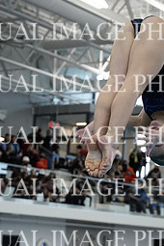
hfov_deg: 10.9
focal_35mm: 125
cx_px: 127
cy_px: 161
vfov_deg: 16.4
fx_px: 854
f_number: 3.2
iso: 4000
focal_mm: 55
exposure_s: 1/1250
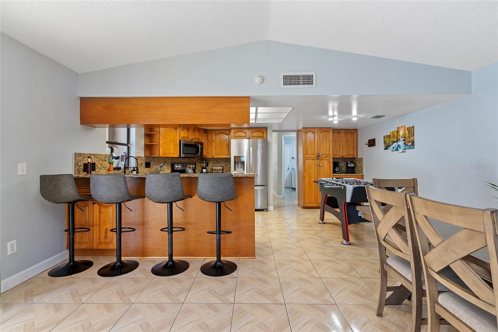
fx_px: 221
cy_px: 166
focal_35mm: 16
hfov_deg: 96.7
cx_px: 249
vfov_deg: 73.8
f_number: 8
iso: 250
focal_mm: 16
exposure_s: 1/2
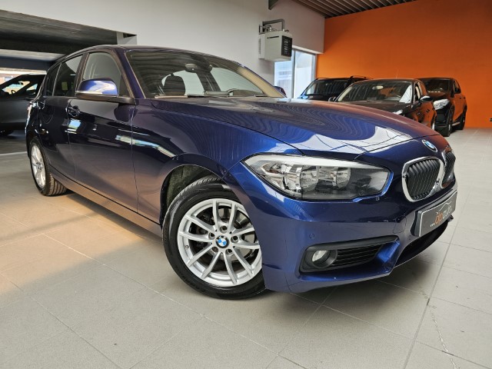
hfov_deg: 73.9
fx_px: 327
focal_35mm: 23
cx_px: 246
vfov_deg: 58.9
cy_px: 184
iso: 64
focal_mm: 6.3
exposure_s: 1/180
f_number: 1.7
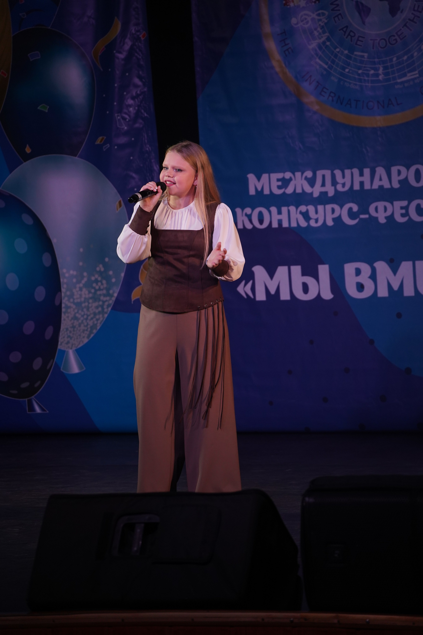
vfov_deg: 11.6
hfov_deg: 7.8
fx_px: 3119
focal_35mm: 177
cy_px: 318
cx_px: 212
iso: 1600
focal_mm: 177
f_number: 5.6
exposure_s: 1/250
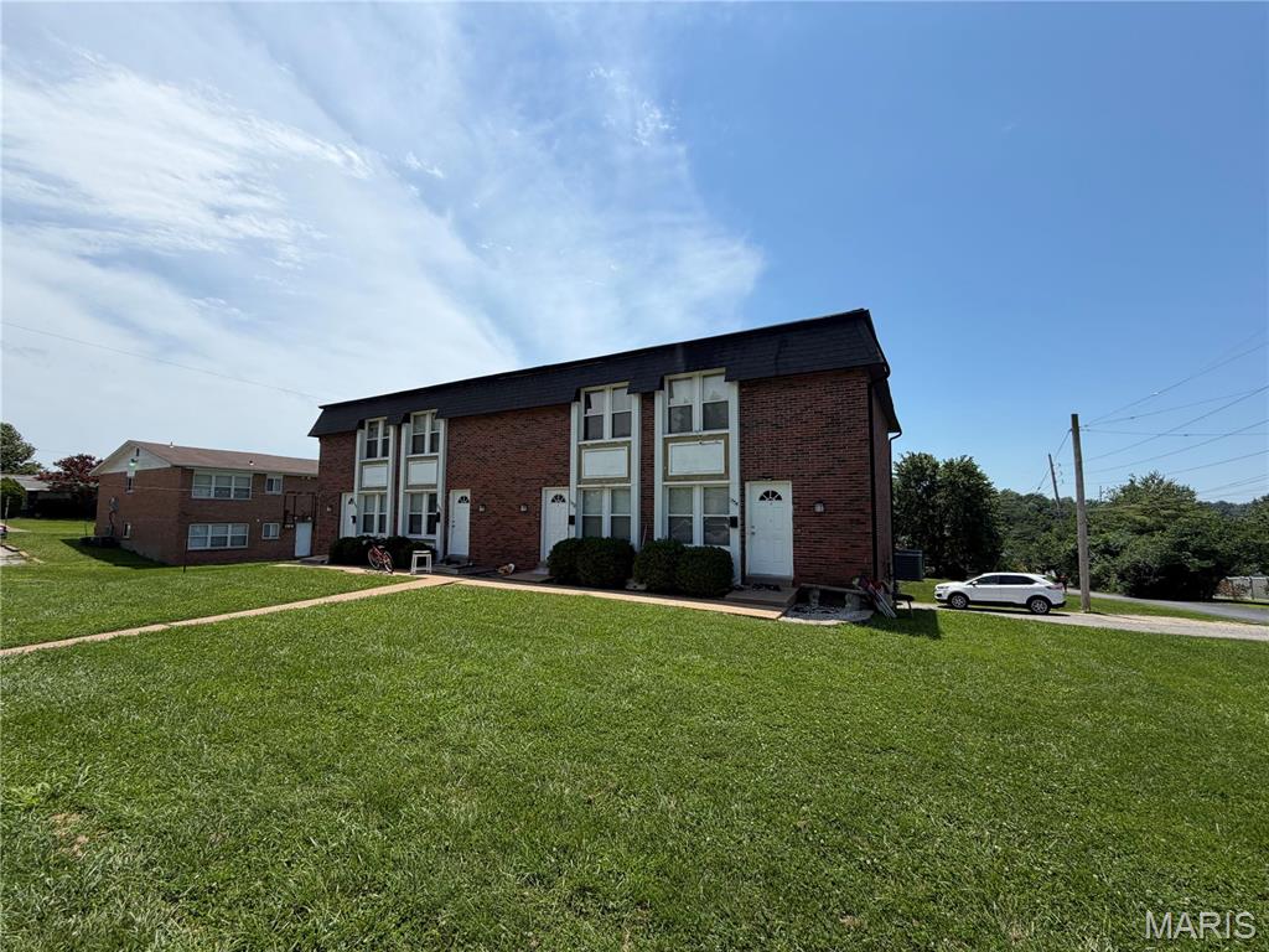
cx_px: 634
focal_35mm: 14
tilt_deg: +3.9
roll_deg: +0.0
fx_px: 513
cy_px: 476
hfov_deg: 102.1
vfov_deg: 85.7
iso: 20
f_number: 2.2
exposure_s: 1/1259
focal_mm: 2.22
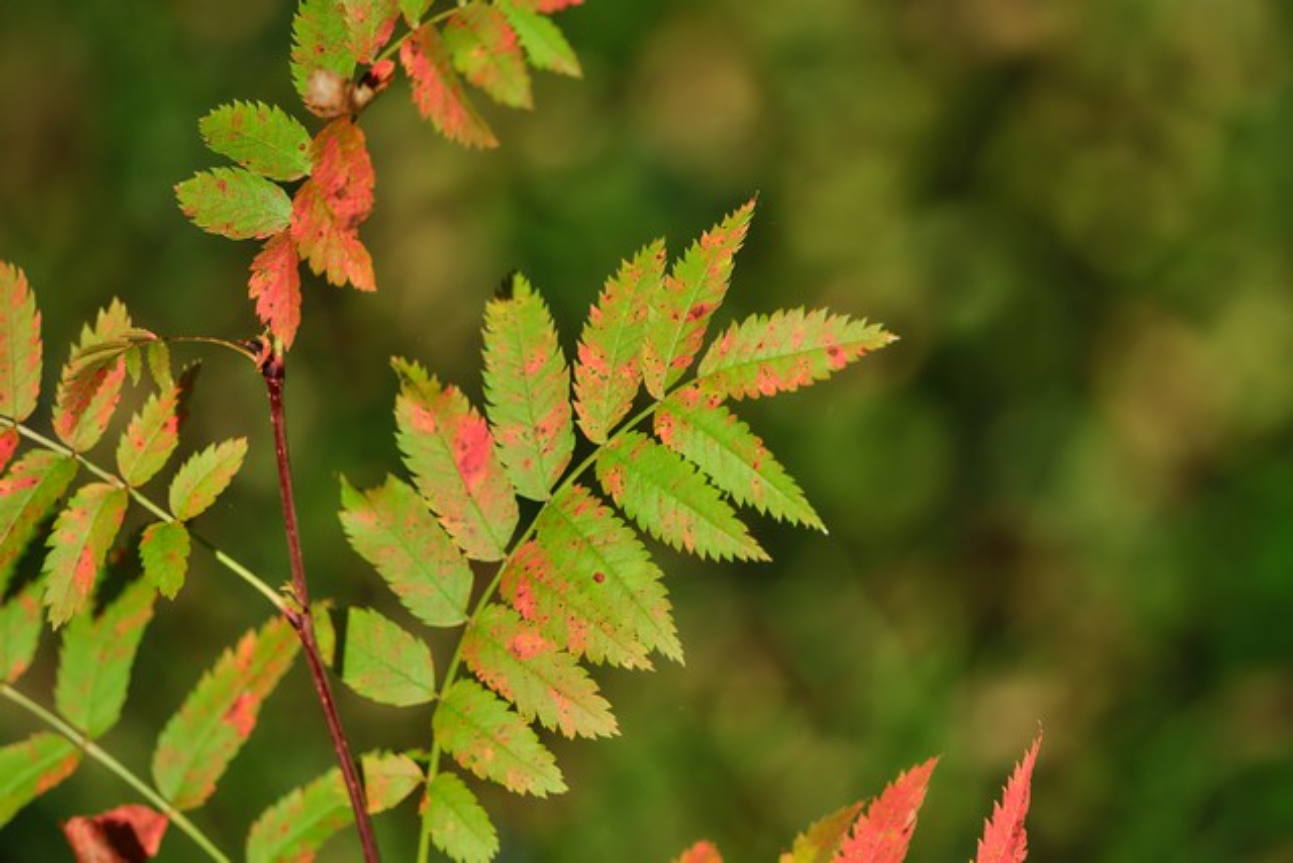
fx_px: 21553
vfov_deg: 2.3
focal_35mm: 600
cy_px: 432
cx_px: 646
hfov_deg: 3.4
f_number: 4.5
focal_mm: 400
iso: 125
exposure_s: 1/600
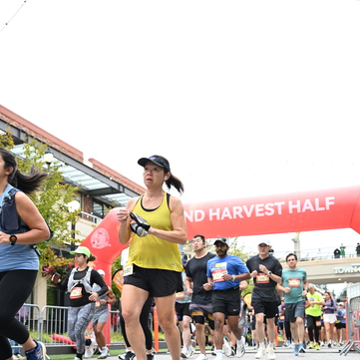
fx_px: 525
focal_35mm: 45
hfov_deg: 37.8
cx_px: 179
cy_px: 267
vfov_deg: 37.0
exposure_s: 1/640
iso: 2000
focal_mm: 34.5
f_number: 4
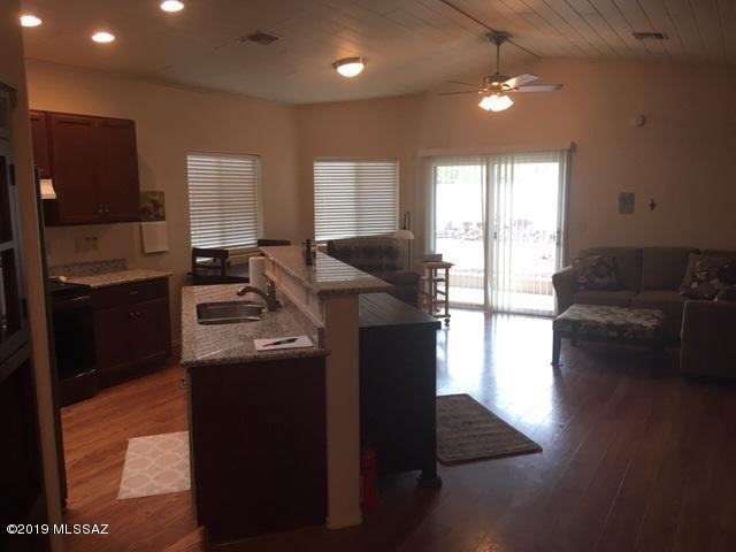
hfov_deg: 61.7
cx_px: 368
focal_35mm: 29
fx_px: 617
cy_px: 276
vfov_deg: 48.2
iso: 50
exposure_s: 1/30
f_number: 2.2
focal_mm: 4.15
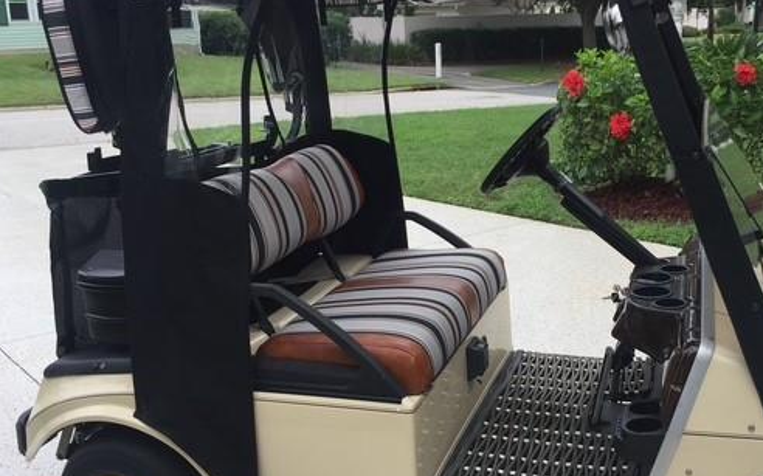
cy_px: 245
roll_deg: +0.2
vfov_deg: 32.0
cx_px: 459
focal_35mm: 40
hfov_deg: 49.0
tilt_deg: -13.3
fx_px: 831
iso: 32
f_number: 2.2
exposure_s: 1/842
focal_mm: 4.15
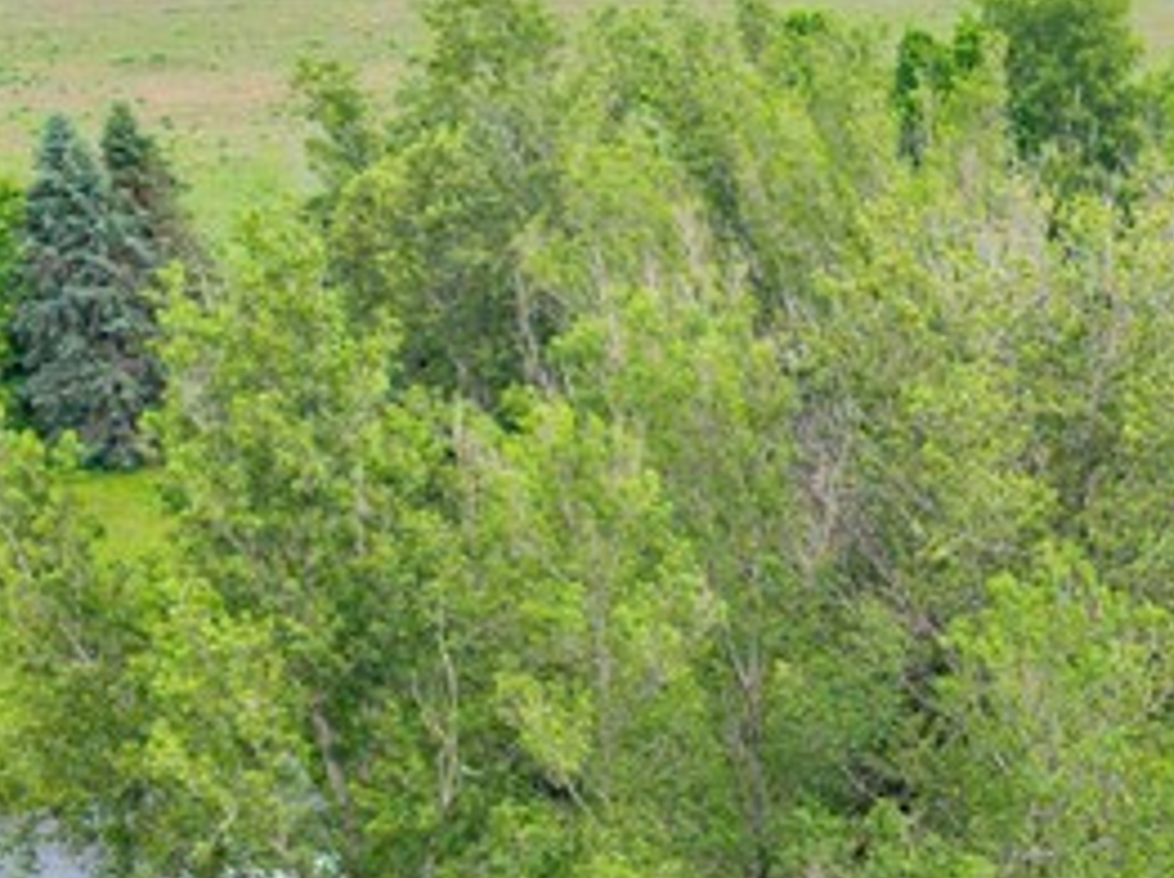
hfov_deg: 20.0
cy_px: 1120
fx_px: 3050
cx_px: 1532
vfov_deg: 15.6
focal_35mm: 90
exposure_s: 1/5000
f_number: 1.8
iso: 400
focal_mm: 8.67
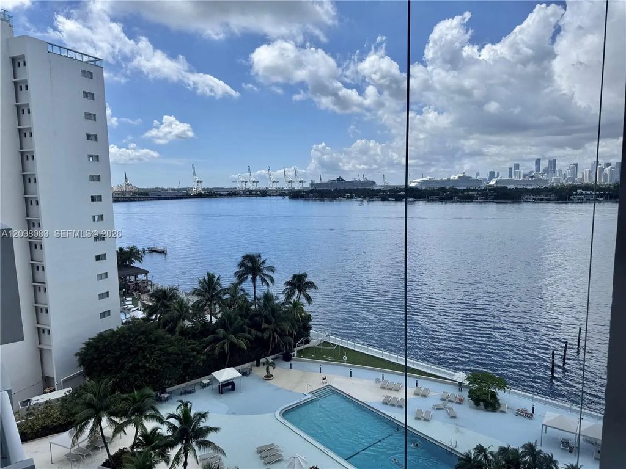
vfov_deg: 56.8
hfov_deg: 71.6
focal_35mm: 24
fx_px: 434
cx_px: 313
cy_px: 234
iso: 80
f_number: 1.78
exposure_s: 1/2506
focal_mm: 6.76
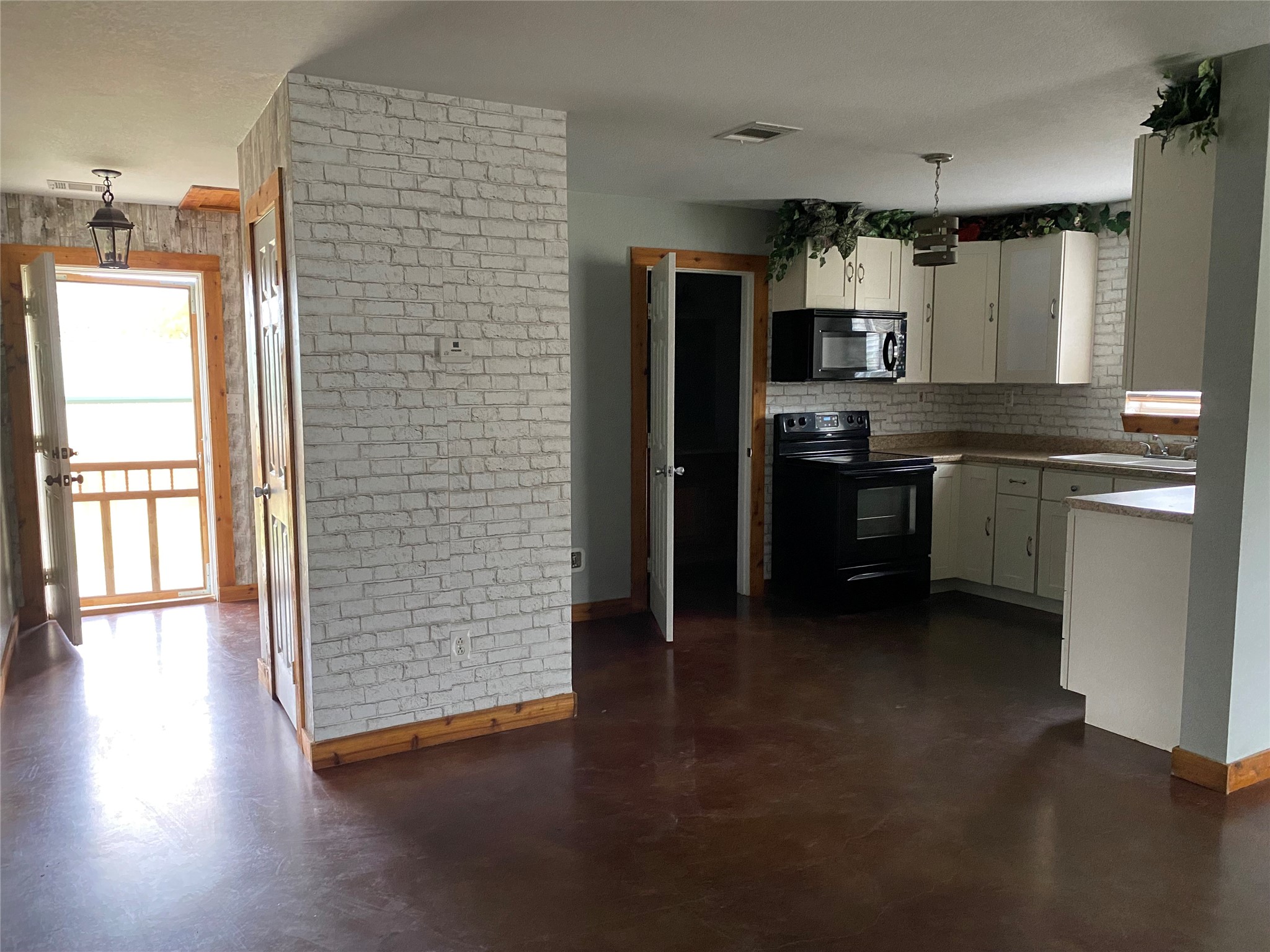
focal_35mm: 26
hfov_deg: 67.3
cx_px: 635
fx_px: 954
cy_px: 476
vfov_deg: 53.1
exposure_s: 1/49
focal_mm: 4.25
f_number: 1.8
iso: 500
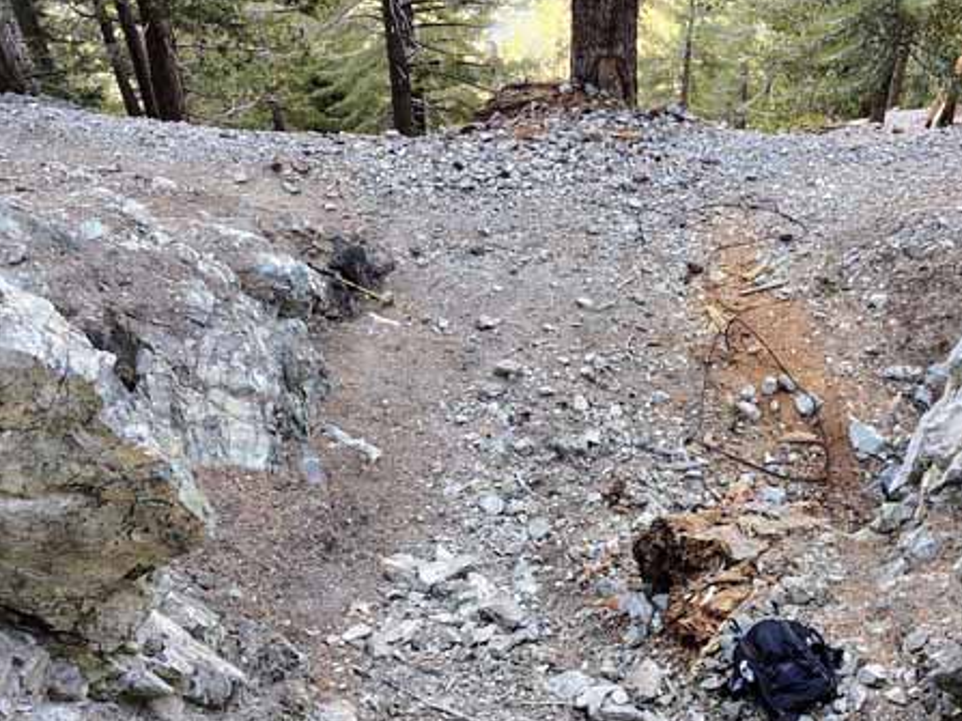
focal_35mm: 43
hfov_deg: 43.6
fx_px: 1195
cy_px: 428
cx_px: 583
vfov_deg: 33.5
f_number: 1.8
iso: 276
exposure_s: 1/110
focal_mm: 5.56
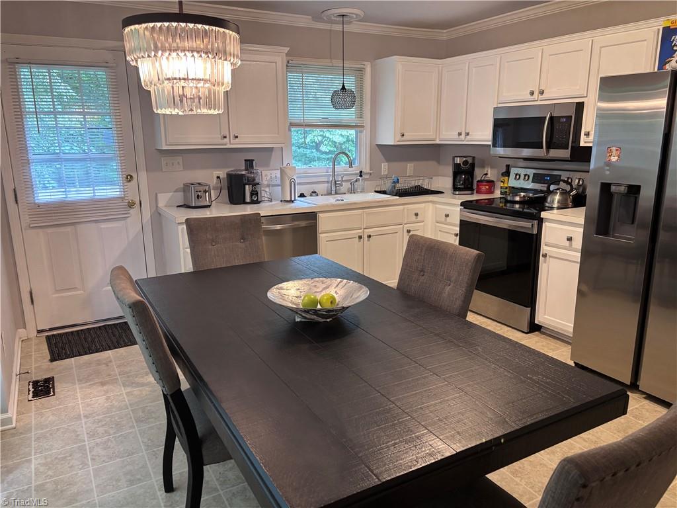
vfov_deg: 53.1
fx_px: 508
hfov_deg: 67.3
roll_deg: +0.8
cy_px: 254
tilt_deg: -13.6
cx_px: 338
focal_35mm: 26
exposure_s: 1/60
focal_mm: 5.96
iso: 250
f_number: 1.6
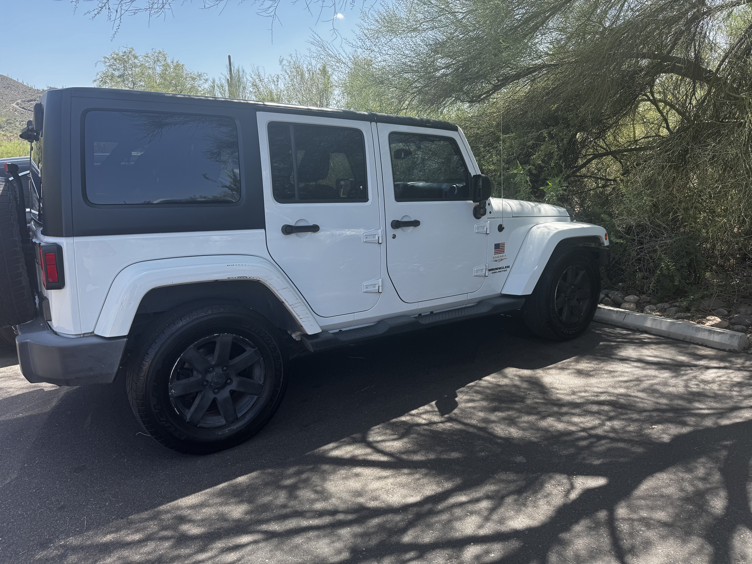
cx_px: 376
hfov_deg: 71.6
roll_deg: +2.6
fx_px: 521
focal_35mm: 24
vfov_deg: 56.8
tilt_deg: -13.6
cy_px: 282
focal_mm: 6.76
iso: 80
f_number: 1.78
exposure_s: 1/966
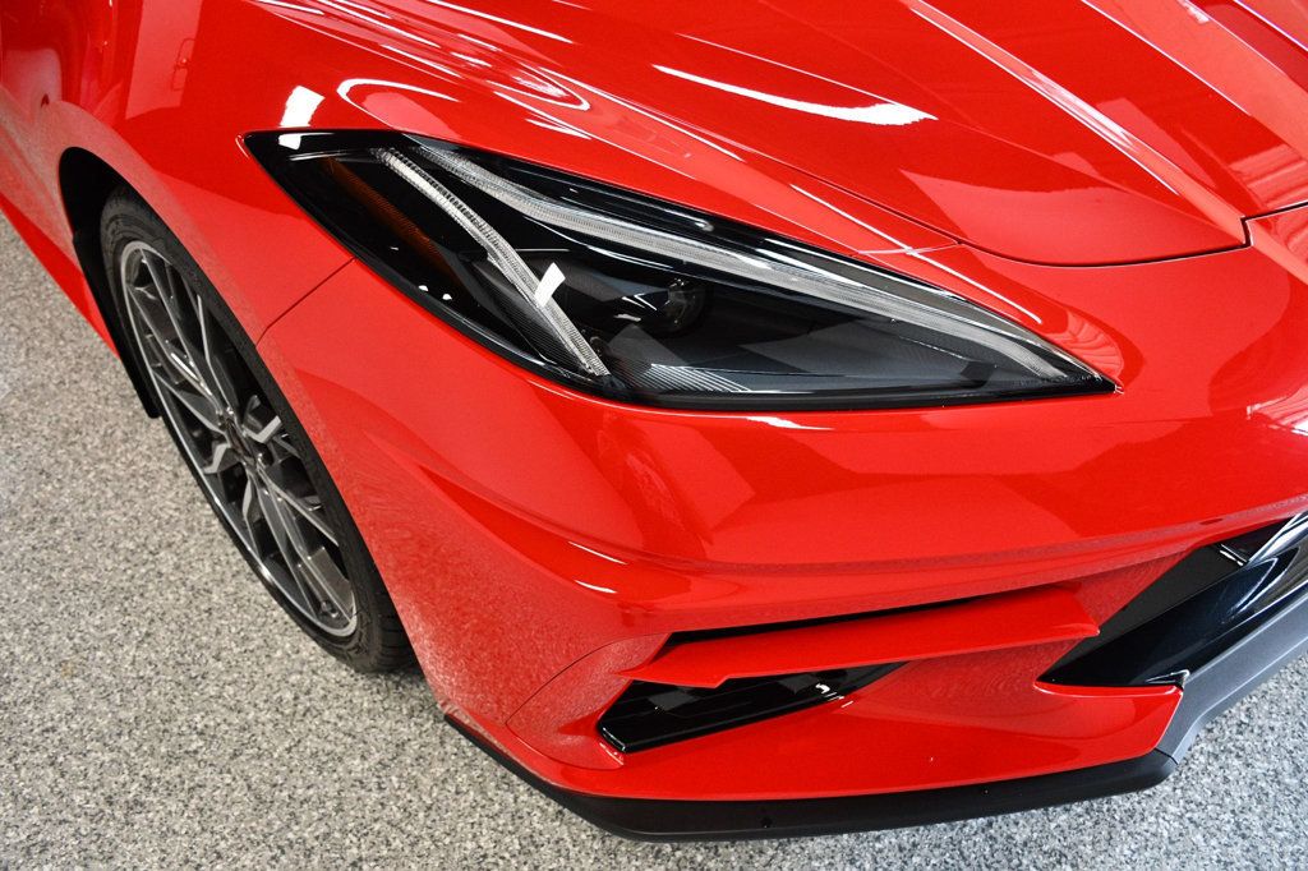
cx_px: 654
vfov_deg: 43.6
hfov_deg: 61.9
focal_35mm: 30
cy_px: 436
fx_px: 1090
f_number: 3.5
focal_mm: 20
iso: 2000
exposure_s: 1/125
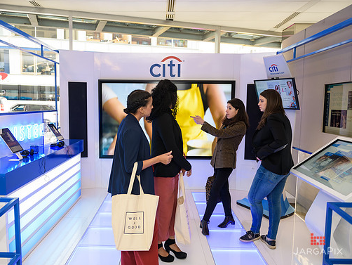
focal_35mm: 30
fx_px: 305
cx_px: 157
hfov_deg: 59.8
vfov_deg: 46.8
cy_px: 134
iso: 400
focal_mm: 27
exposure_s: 1/125
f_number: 3.2
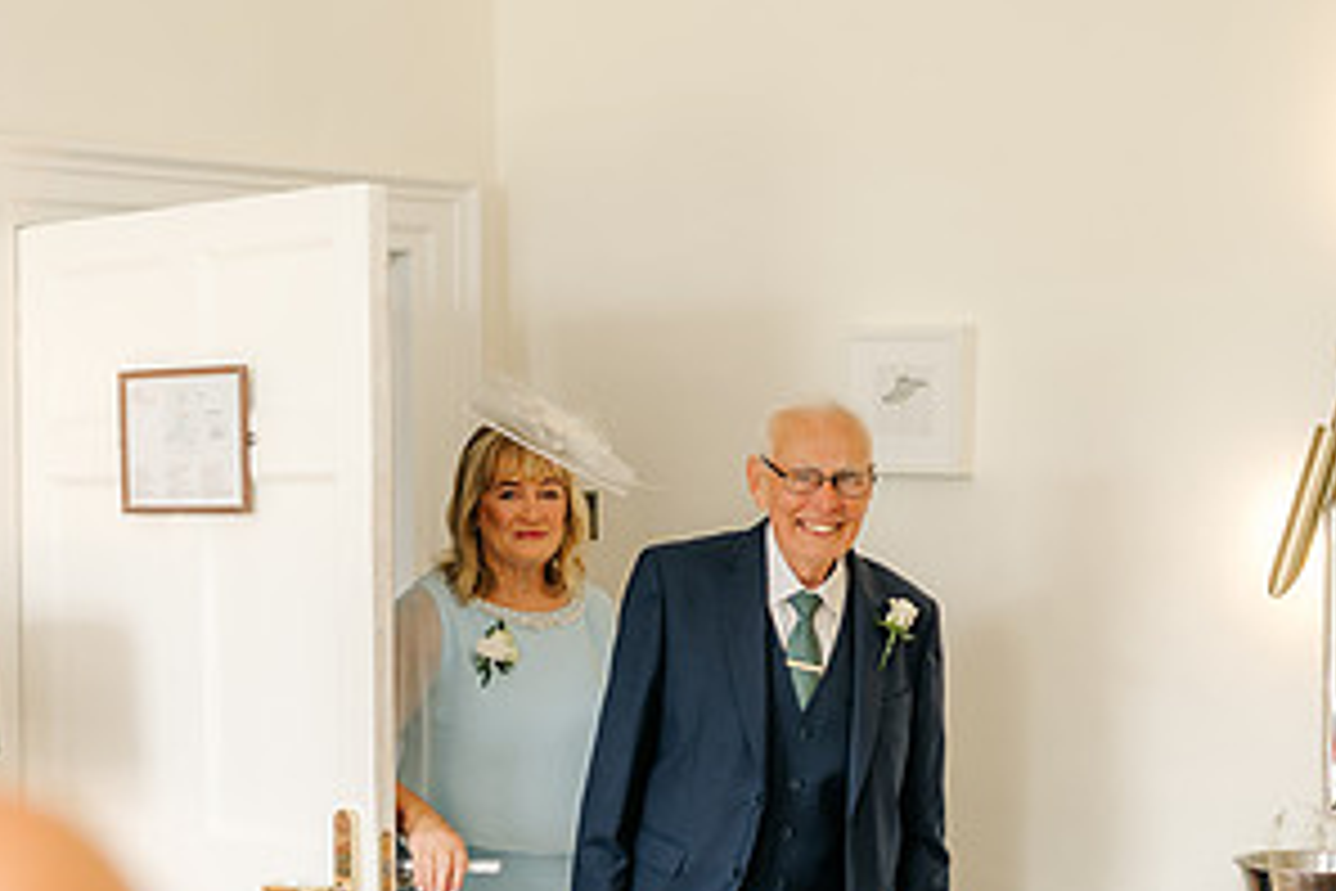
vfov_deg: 16.8
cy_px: 625
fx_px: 3006
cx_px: 575
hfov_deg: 25.0
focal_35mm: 81
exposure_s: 1/200
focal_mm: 35
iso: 100
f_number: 1.6
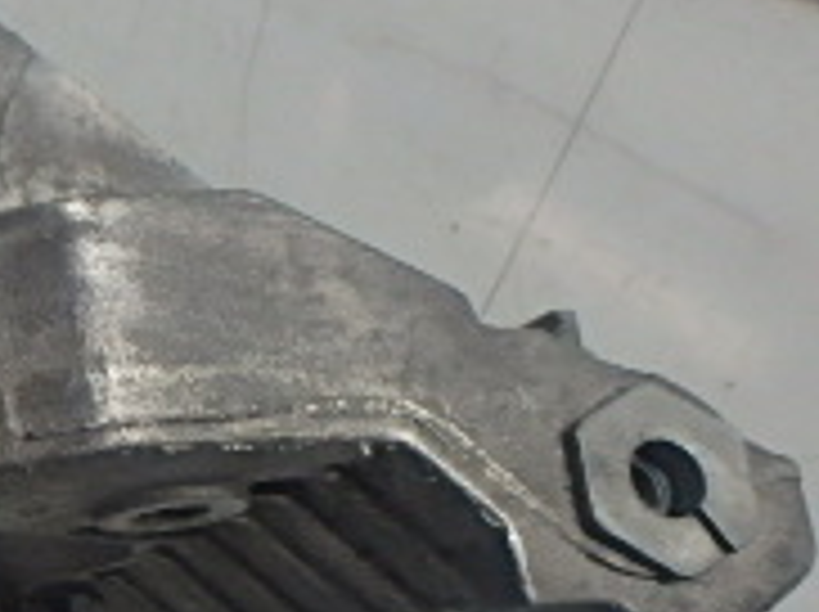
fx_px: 1749
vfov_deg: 19.8
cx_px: -544
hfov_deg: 20.7
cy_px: 346
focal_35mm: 74
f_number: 3.5
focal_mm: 3.7
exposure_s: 1/40
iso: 200
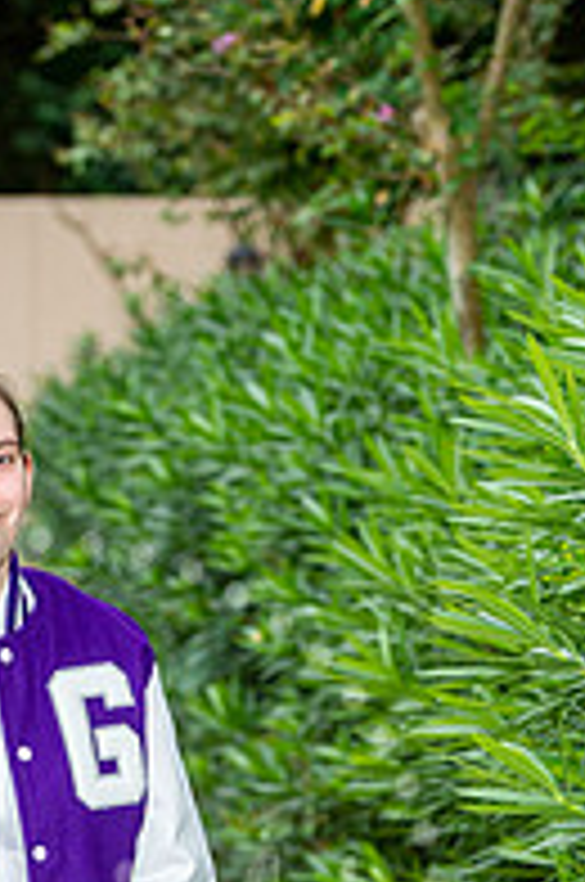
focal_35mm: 230
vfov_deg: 8.9
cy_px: 945
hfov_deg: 5.9
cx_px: 34
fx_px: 5626
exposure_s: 1/160
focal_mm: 100
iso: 320
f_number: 6.3
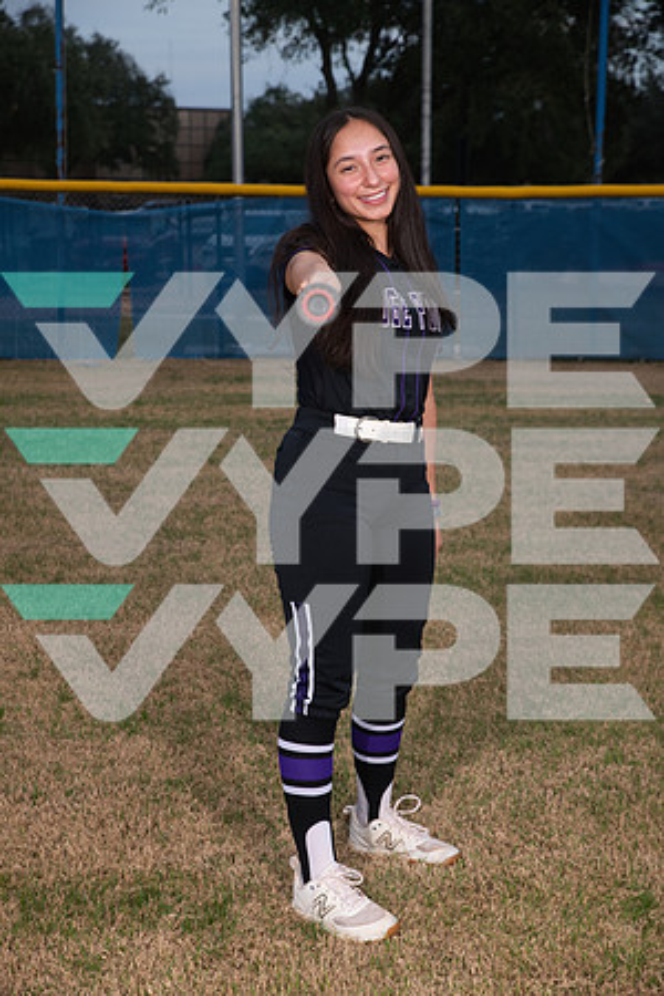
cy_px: 498
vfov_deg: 33.4
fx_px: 1660
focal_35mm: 60
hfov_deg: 22.6
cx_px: 332
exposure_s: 1/320
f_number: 6.3
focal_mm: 60
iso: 320
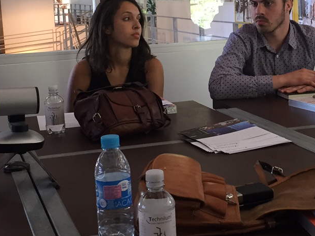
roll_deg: +2.5
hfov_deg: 25.3
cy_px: 75
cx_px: 199
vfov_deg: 19.1
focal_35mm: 77
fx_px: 701
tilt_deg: -7.4
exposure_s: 1/33
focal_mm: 4.15
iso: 100
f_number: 2.2
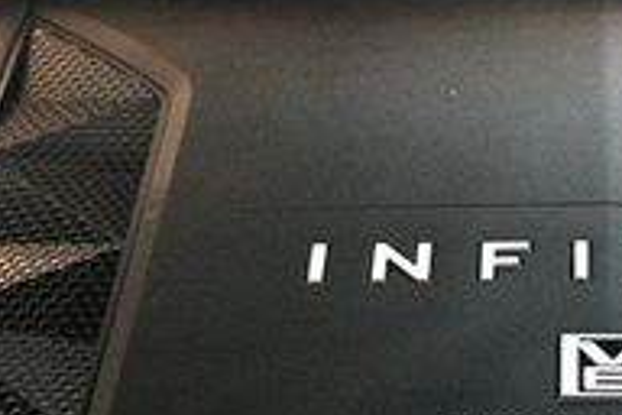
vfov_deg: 10.3
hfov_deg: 15.2
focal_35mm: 133
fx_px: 2298
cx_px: 567
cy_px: 240
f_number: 4
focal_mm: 27
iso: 6400
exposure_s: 1/60
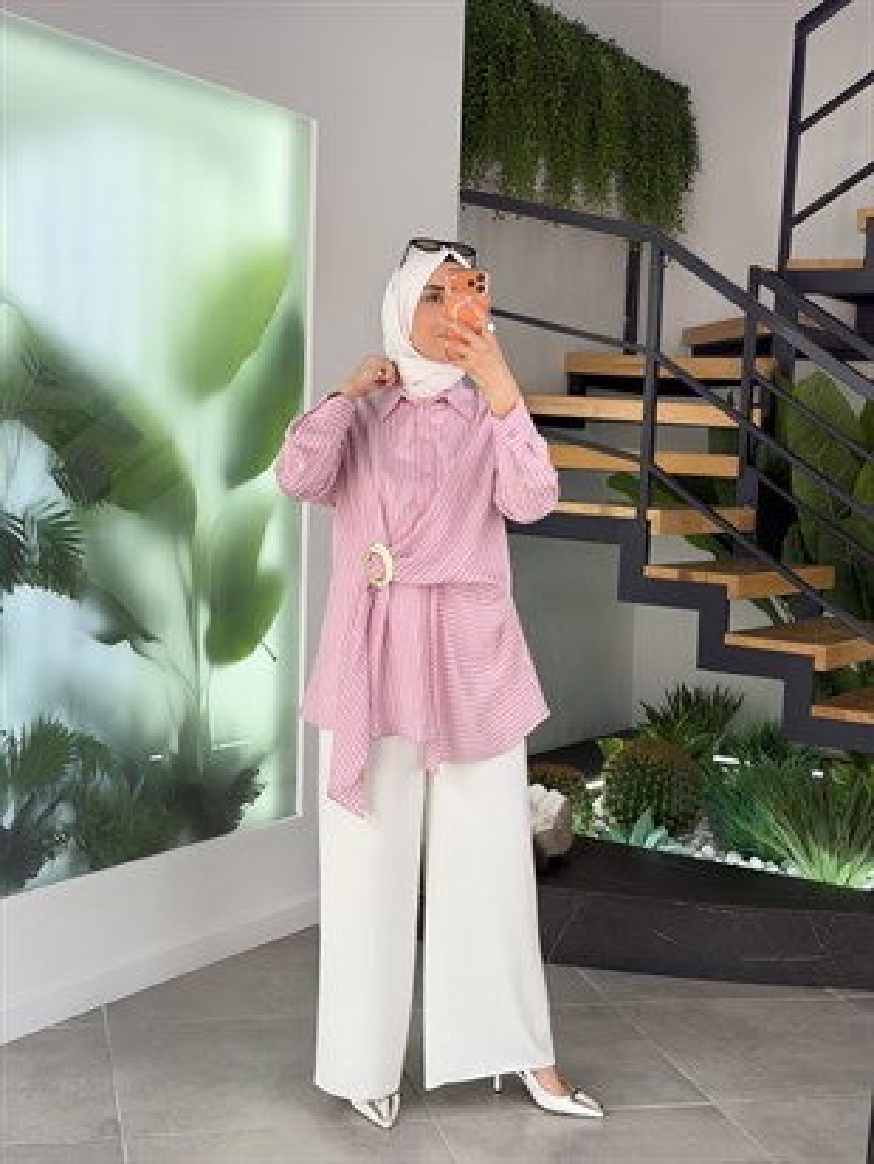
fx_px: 1615
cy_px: 582
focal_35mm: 48
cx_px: 437
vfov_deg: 39.6
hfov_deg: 30.3
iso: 64
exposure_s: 1/269
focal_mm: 6.76
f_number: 1.78
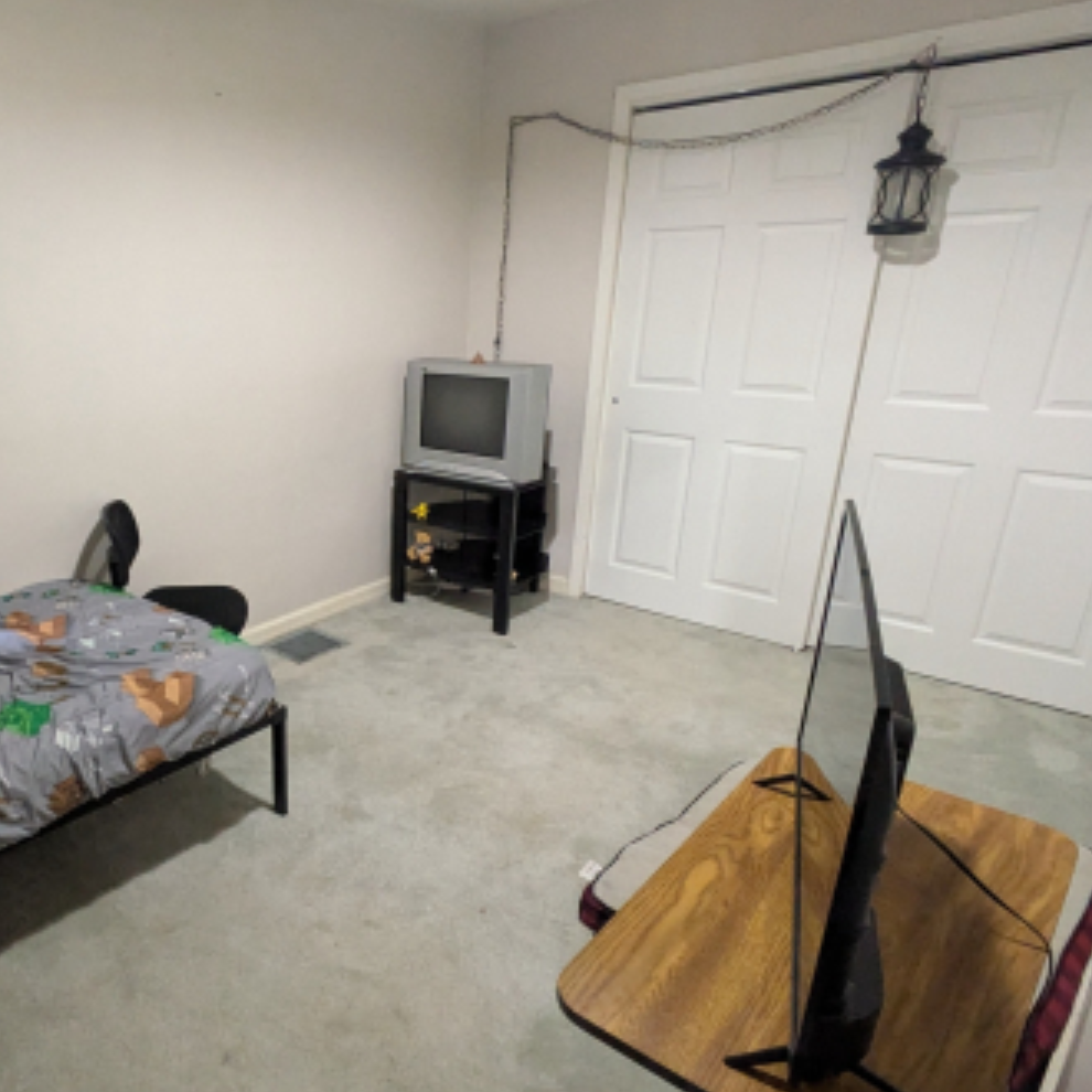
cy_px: 586
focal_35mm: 25
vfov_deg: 62.9
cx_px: 255
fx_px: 892
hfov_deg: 59.1
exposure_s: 1/24
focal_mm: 1.83
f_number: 2.2
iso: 1049
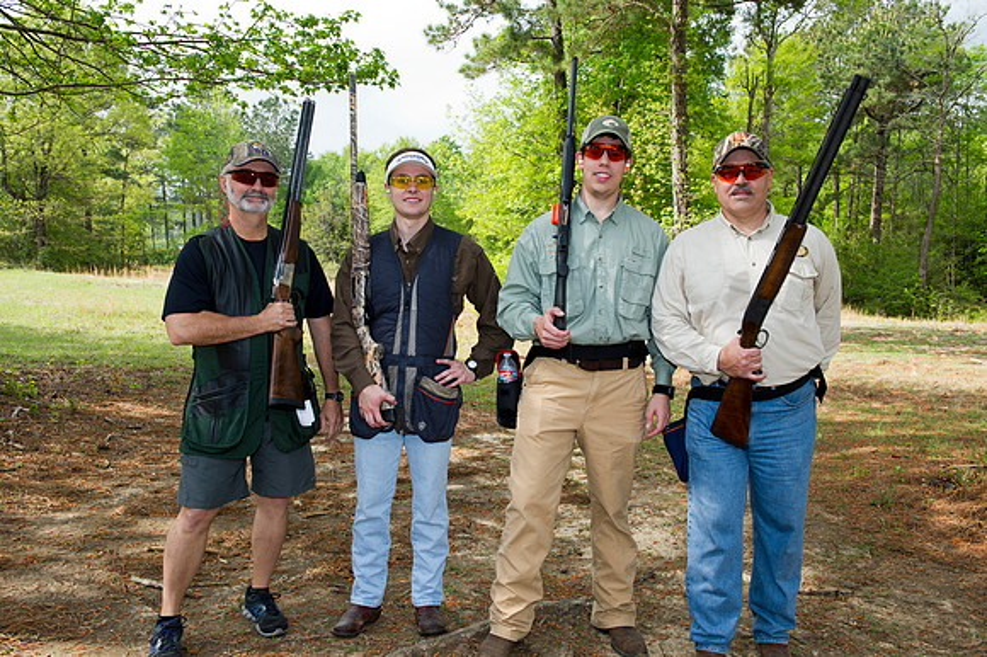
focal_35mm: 31
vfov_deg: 42.3
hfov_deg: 60.3
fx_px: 849
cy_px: 328
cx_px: 494
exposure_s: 1/250
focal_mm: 31
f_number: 8
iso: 400
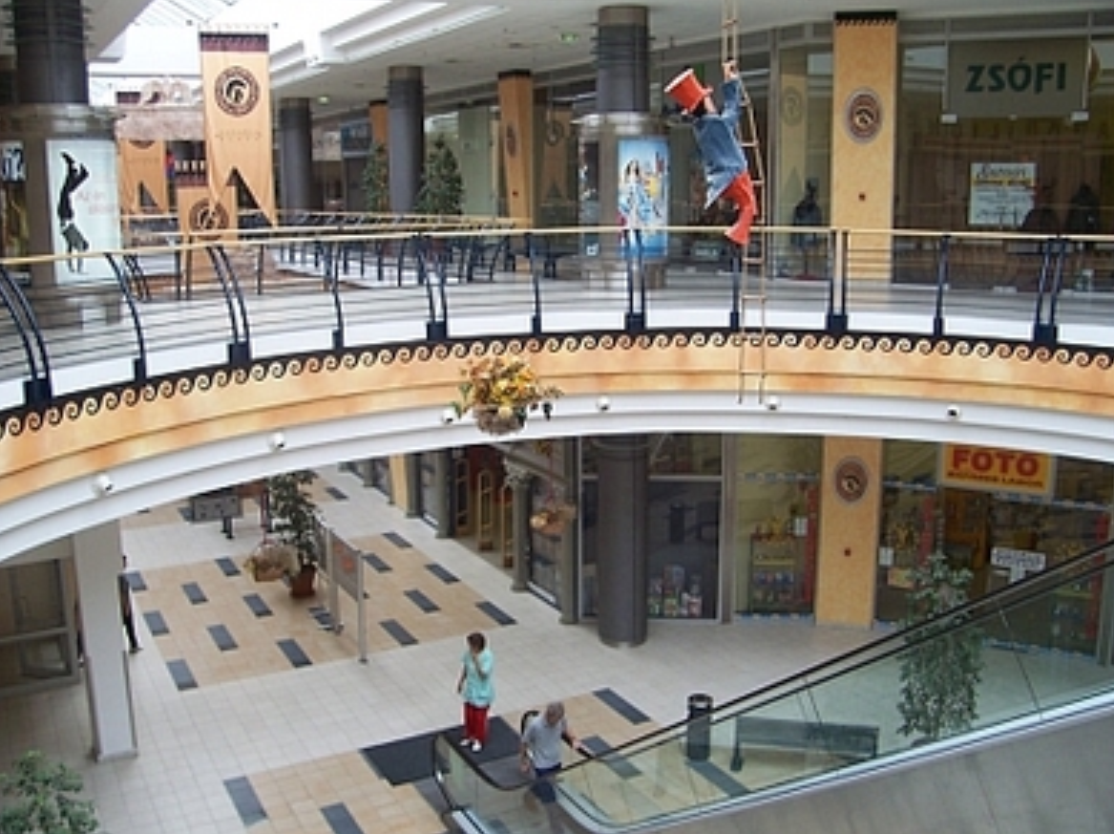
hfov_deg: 52.7
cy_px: 407
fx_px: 1125
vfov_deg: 40.6
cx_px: 564
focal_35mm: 35
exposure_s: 1/60
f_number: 2.7
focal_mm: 5.6
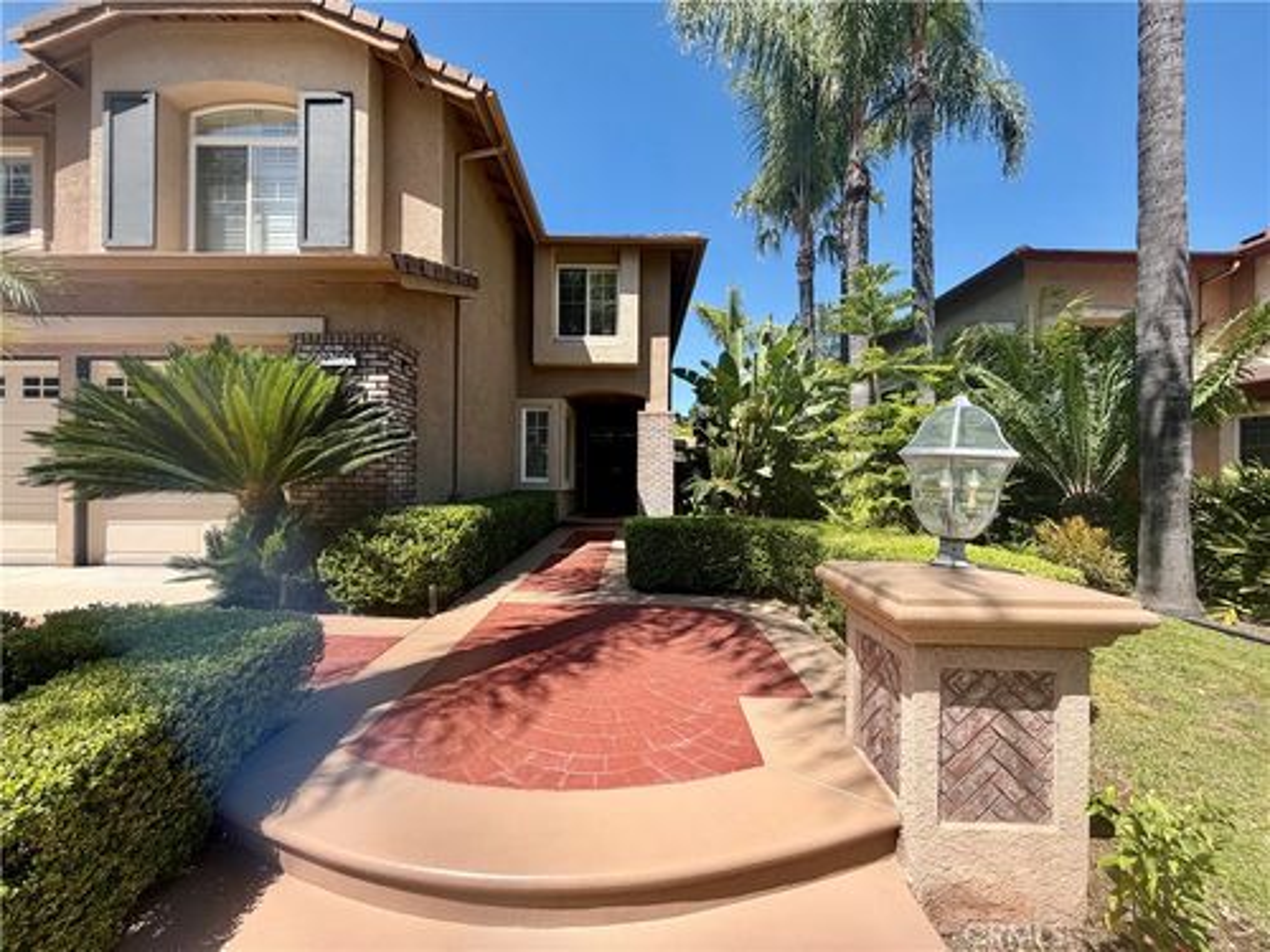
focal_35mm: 14
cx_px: 635
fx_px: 514
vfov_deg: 85.7
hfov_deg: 102.1
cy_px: 476
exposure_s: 1/770
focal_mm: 2.22
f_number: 2.2
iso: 40
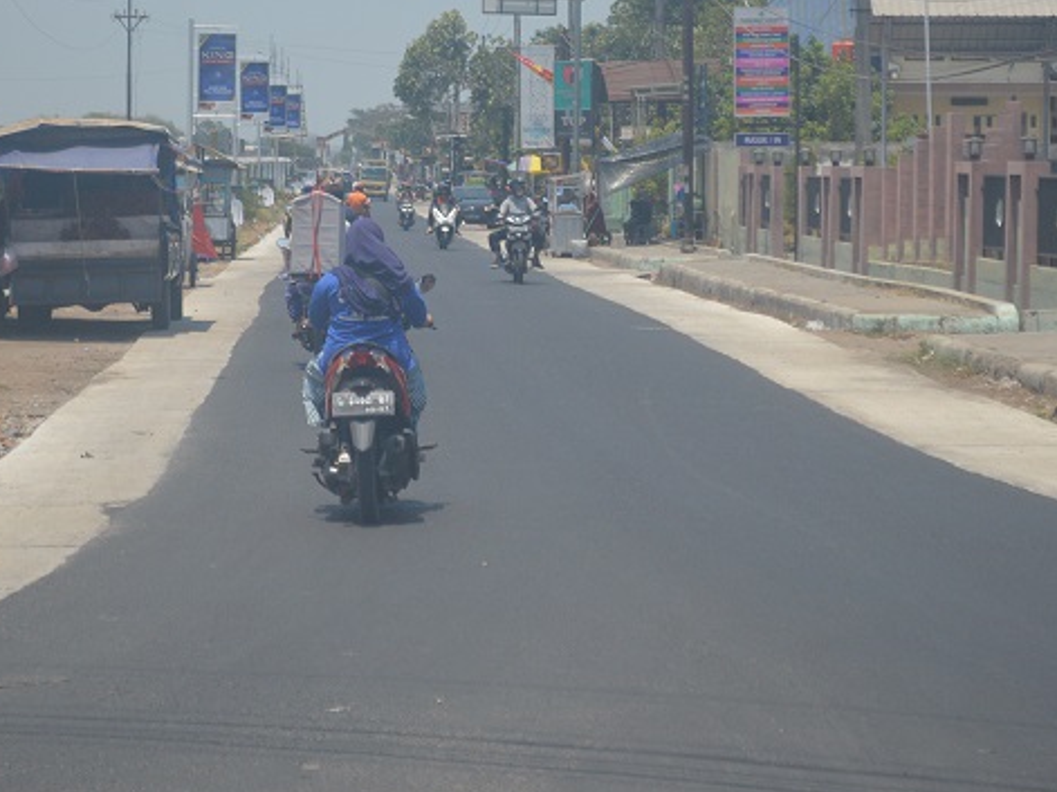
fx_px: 3593
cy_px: 335
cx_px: 500
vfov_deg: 12.6
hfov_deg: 16.7
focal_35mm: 118
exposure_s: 1/1600
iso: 400
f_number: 6.3
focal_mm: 55
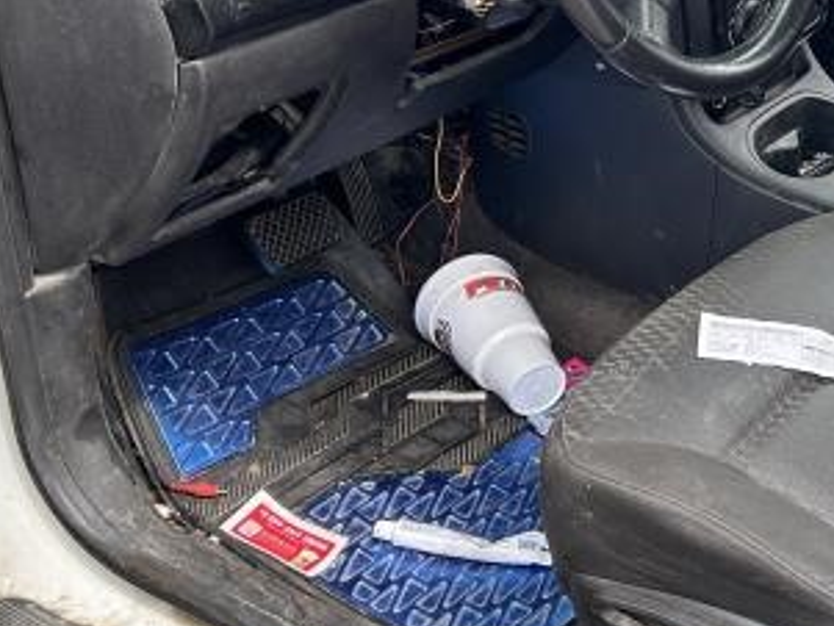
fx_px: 1663
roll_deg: -1.6
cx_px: 859
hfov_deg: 26.5
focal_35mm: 69
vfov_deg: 21.3
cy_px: 252
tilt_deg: -29.9
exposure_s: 1/410
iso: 50
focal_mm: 5.7
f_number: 1.5
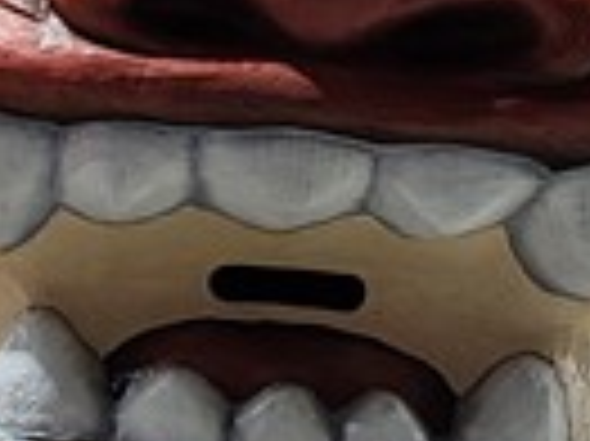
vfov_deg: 8.2
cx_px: -333
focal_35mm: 180
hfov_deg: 10.6
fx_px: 3065
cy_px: 490
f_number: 1.7
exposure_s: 1/60
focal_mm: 6.07
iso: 125
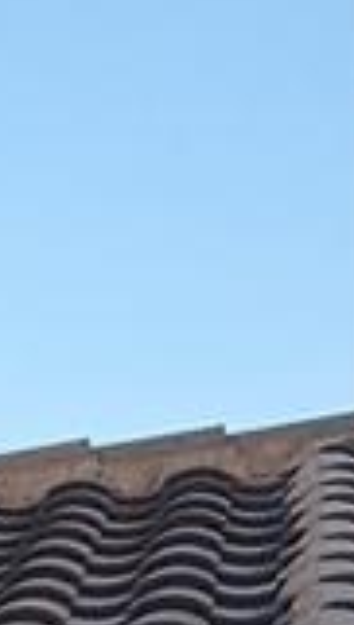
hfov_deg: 4.8
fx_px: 3508
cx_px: -1385
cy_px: 1491
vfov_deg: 9.2
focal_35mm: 211
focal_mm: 4.32
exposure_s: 1/582
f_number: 2.4
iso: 50
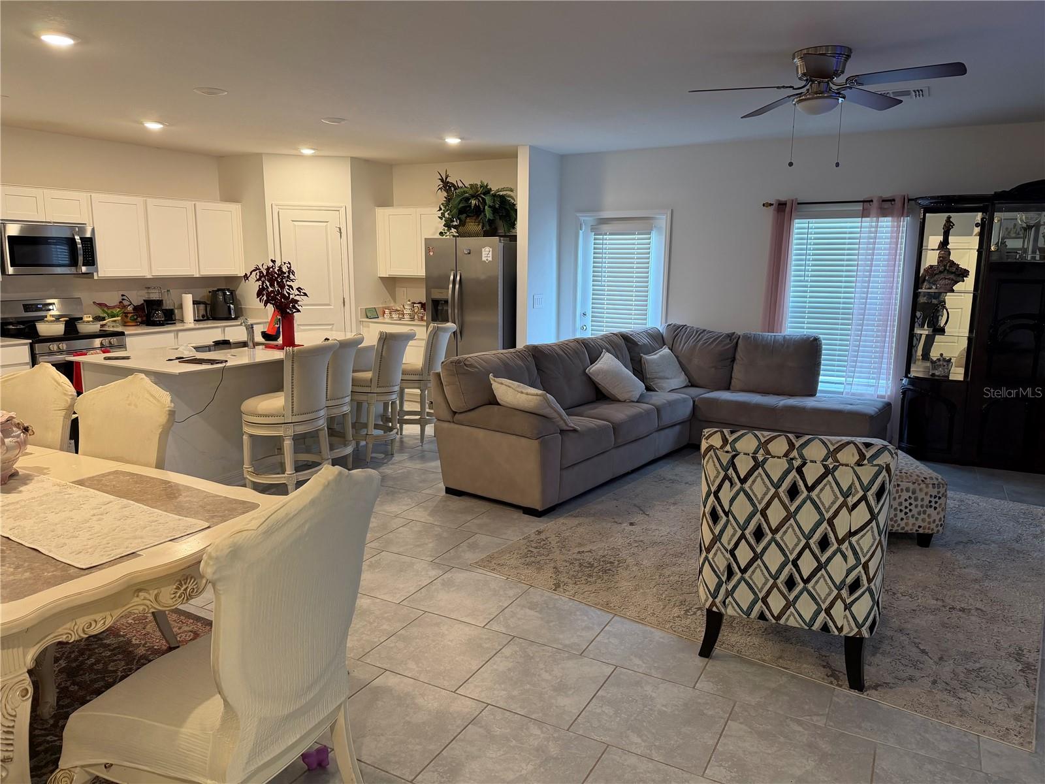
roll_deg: +0.5
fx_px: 725
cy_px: 392
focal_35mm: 24
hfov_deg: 71.6
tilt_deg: -9.6
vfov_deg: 56.8
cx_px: 522
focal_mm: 6.76
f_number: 1.78
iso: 200
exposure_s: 1/60
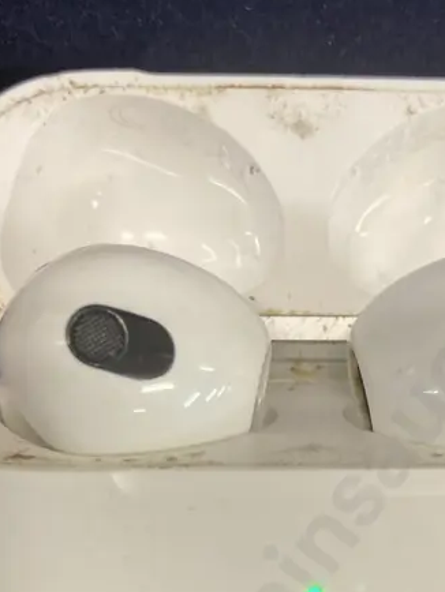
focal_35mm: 66
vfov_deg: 28.4
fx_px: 1130
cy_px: 514
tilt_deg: -65.5
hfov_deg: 22.0
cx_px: 347
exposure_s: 1/50
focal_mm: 3.99
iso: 160
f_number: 1.8
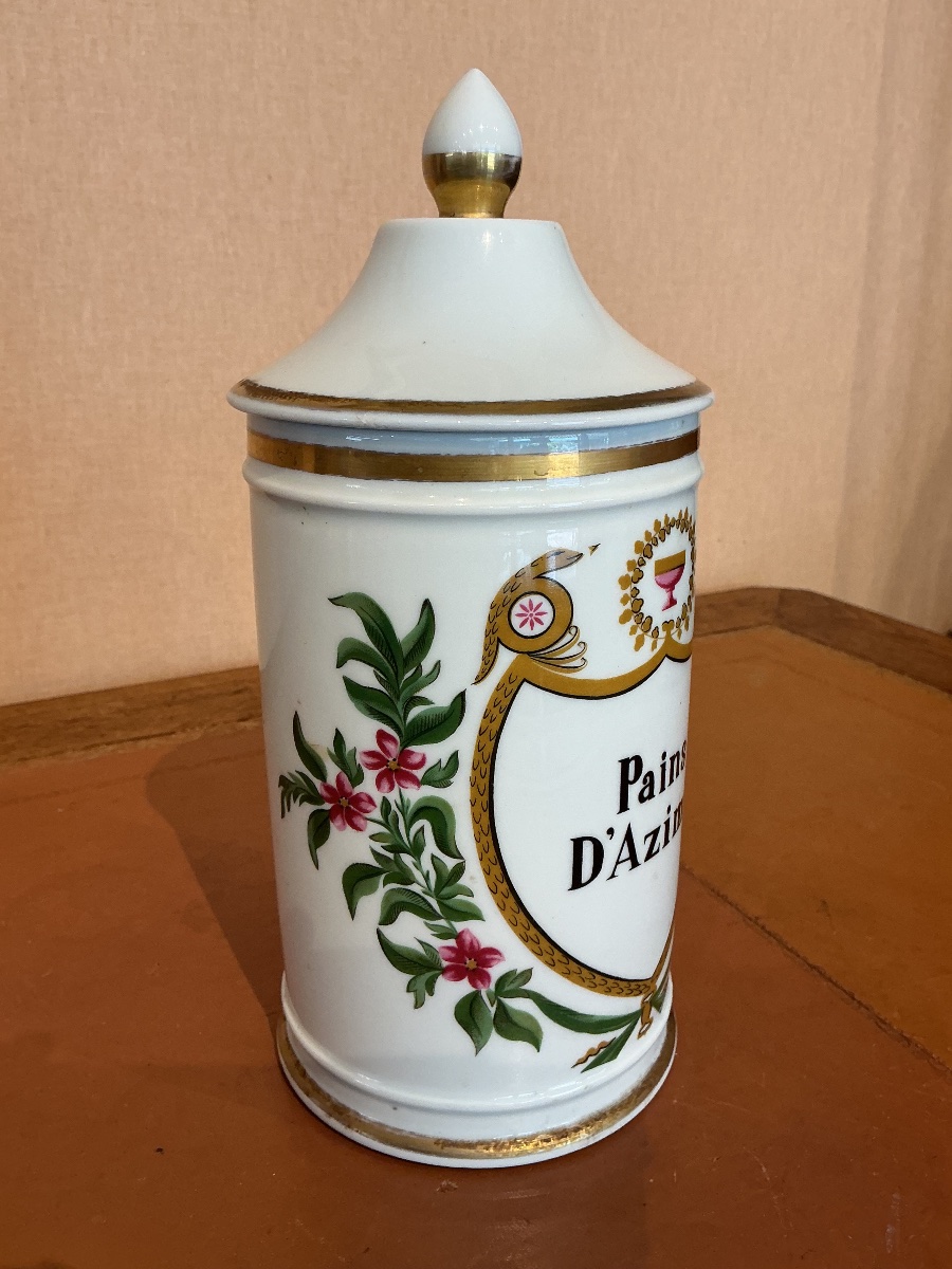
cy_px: 634
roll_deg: +0.6
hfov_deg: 48.2
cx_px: 476
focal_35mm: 29
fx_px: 1063
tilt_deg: -18.6
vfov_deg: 61.7
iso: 64
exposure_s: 1/60
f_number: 1.8
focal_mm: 3
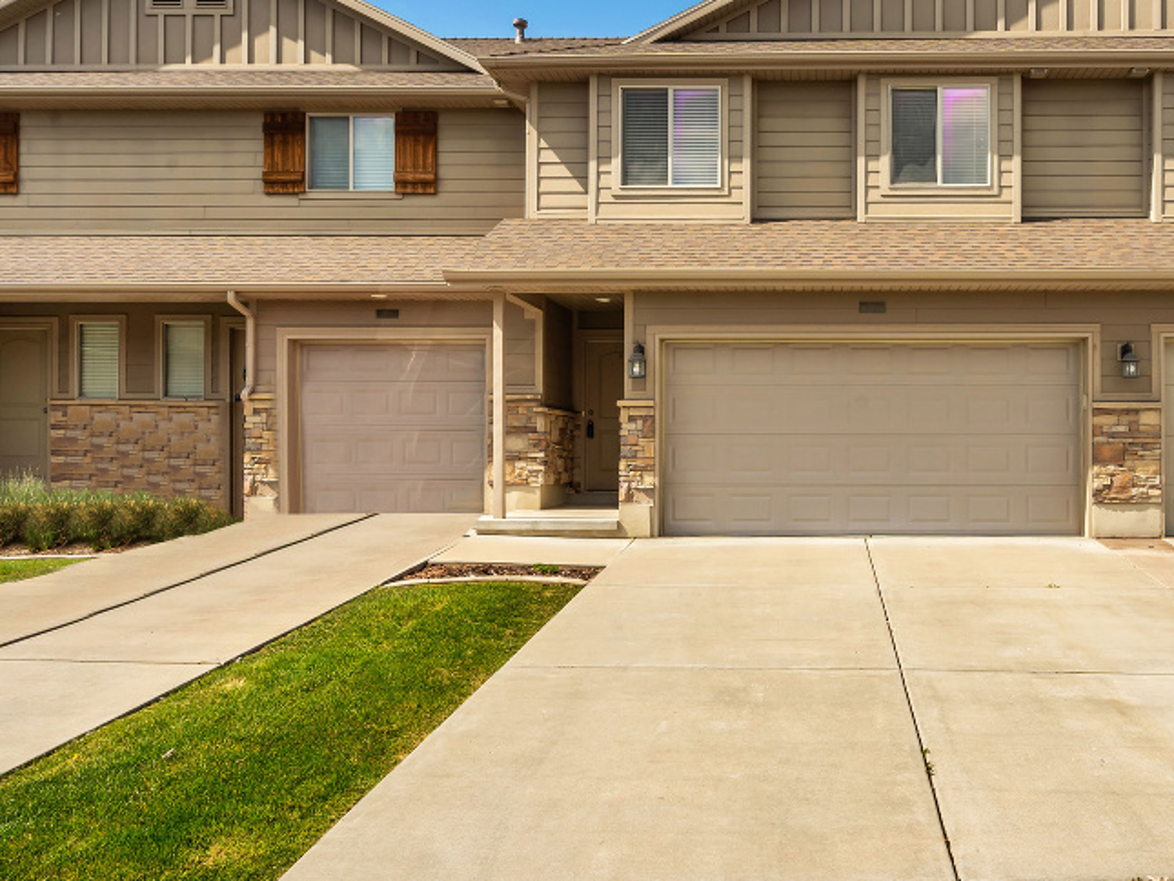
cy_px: 438
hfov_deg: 60.0
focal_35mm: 29
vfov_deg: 48.2
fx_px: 984
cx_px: 799
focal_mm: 19
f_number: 11
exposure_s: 1/320
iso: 320
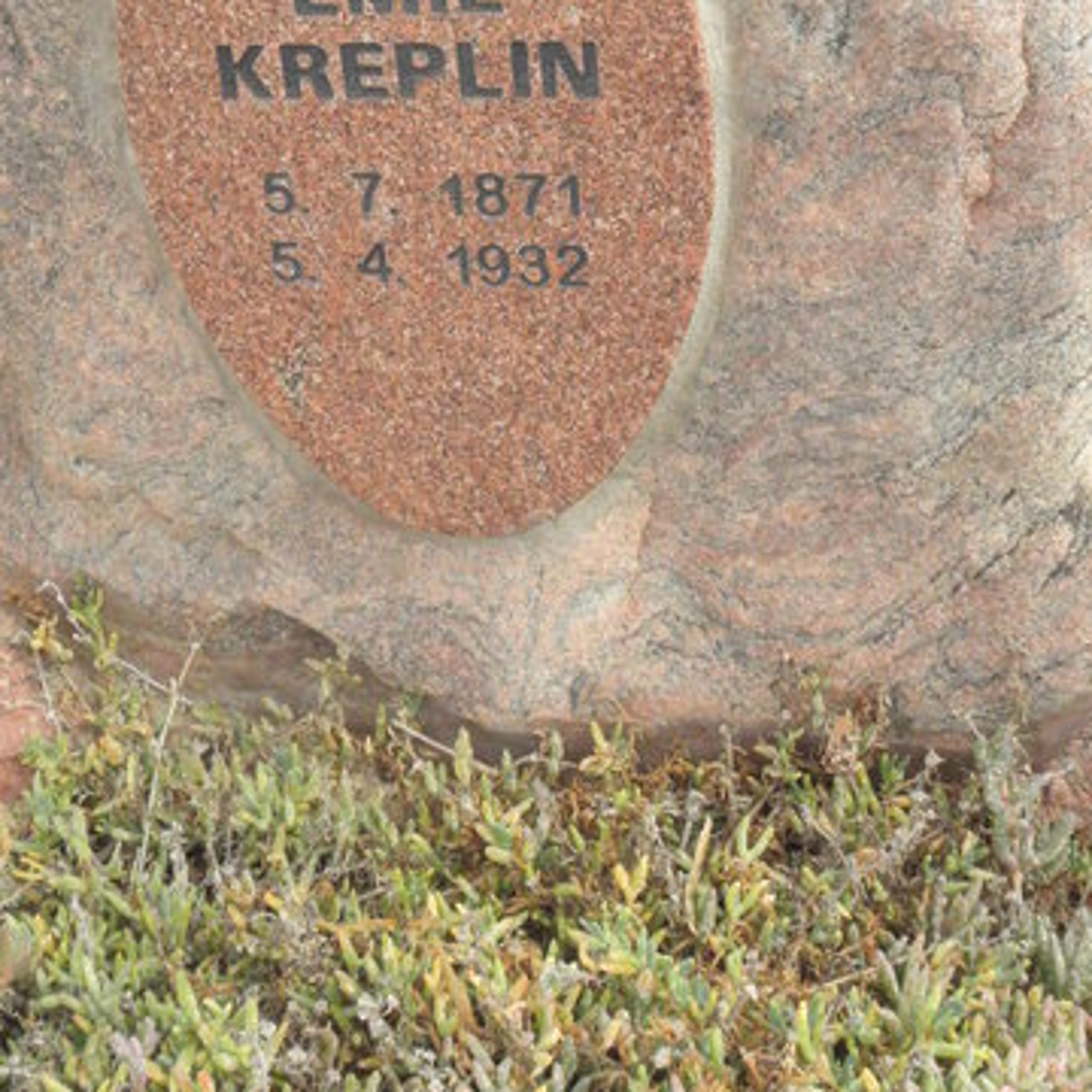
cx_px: 516
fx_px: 1892
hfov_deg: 32.2
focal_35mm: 53
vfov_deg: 30.7
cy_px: 94
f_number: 5.6
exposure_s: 1/500
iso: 200
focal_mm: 4.83
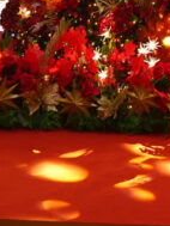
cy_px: -309
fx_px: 863
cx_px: 354
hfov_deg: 10.3
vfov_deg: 12.1
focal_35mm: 132
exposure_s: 1/100
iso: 1000
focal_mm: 24
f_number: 4
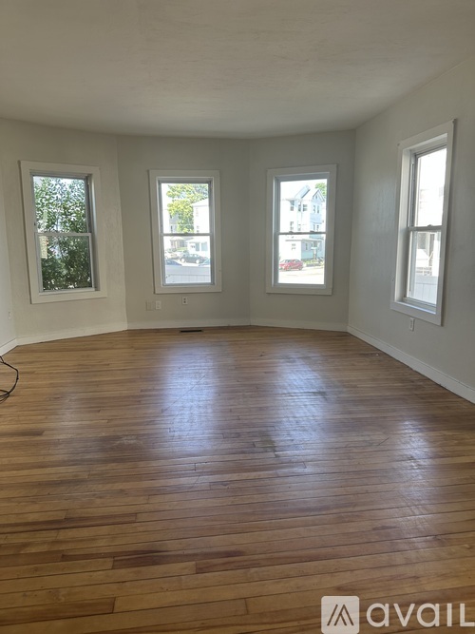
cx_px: 238
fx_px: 439
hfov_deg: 56.8
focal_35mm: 24
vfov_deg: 71.6
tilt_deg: -8.3
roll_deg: +0.7
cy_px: 317
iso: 80
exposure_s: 1/162
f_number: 1.78
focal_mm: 6.86
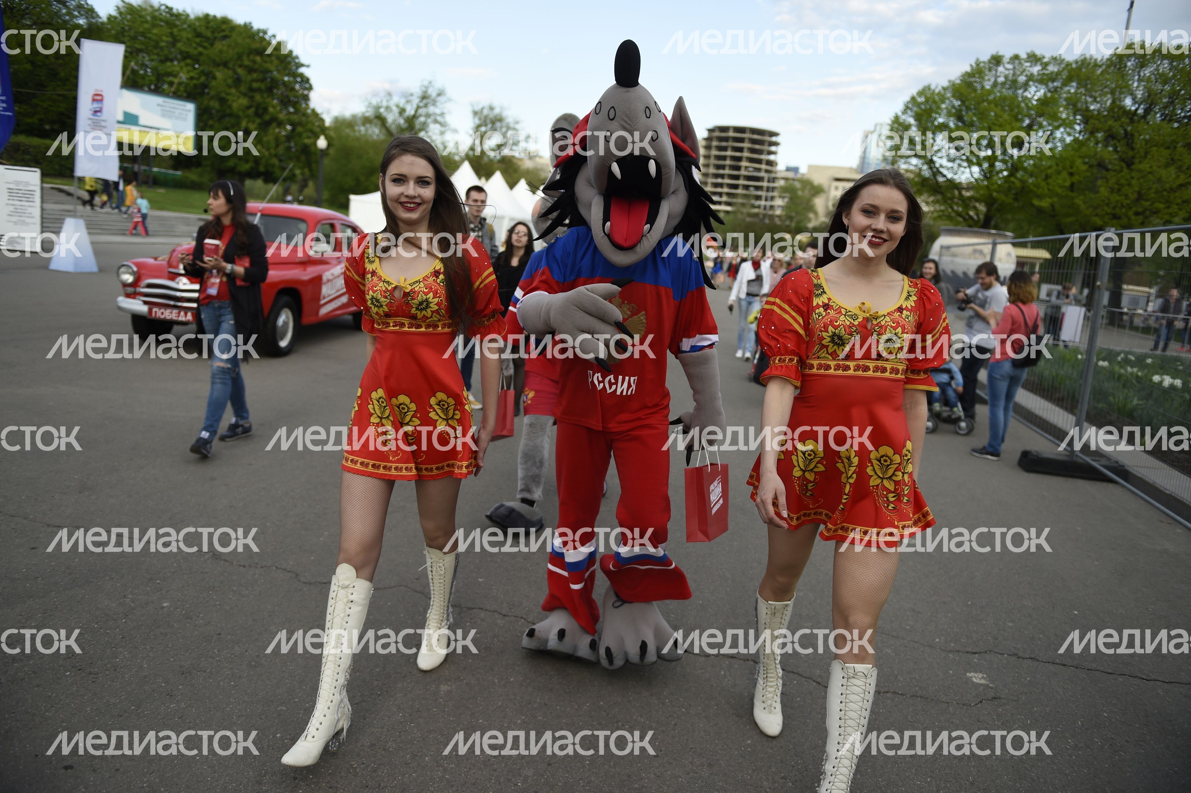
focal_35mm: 24
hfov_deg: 73.8
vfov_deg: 53.1
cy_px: 396
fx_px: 794
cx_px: 596
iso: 400
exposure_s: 1/1600
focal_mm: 24
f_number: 2.8
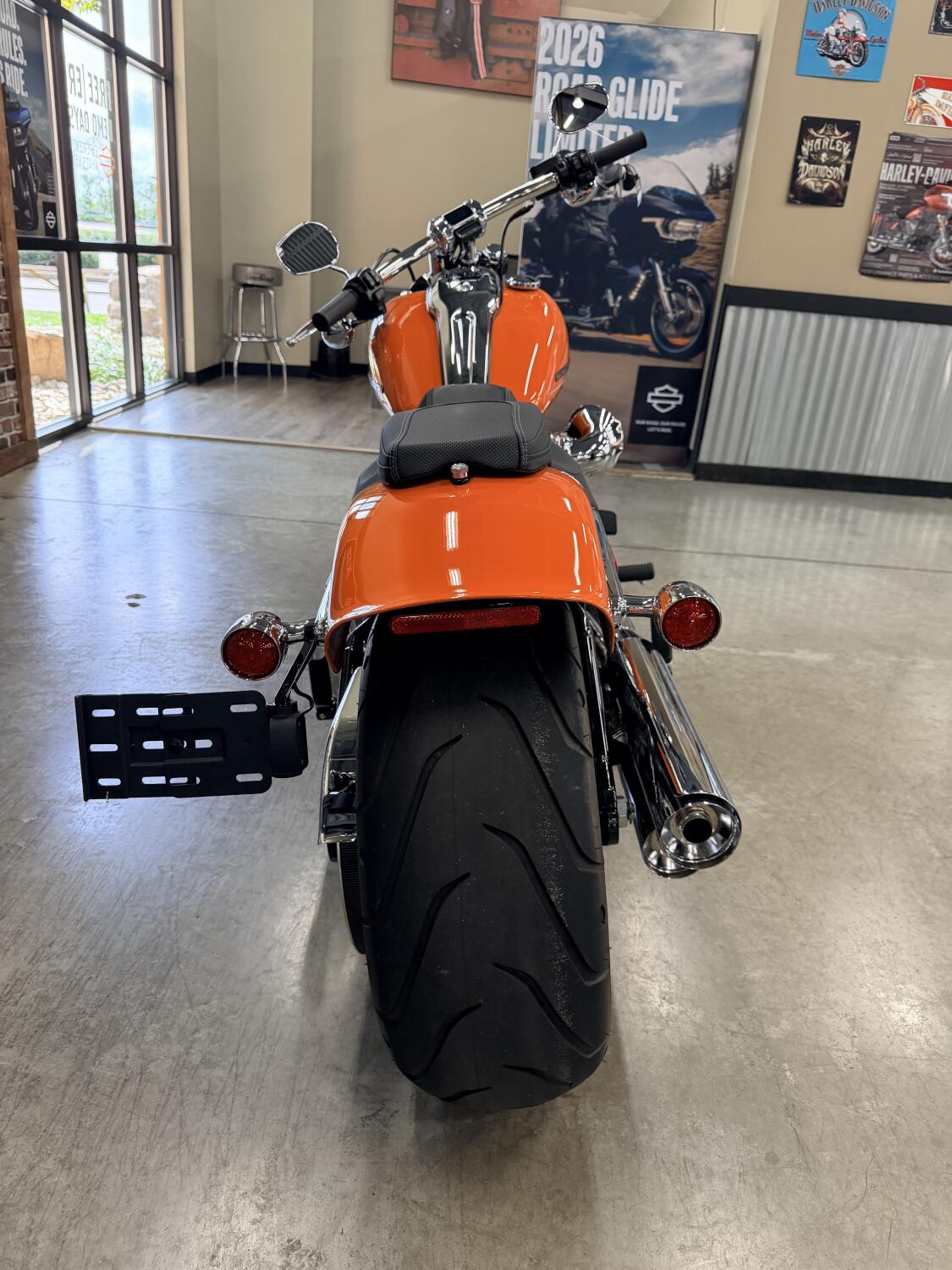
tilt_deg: -22.8
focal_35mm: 24
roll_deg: -5.1
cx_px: 476
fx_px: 880
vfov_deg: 71.6
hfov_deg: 56.8
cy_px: 635
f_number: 1.78
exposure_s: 1/120
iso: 250
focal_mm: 6.76
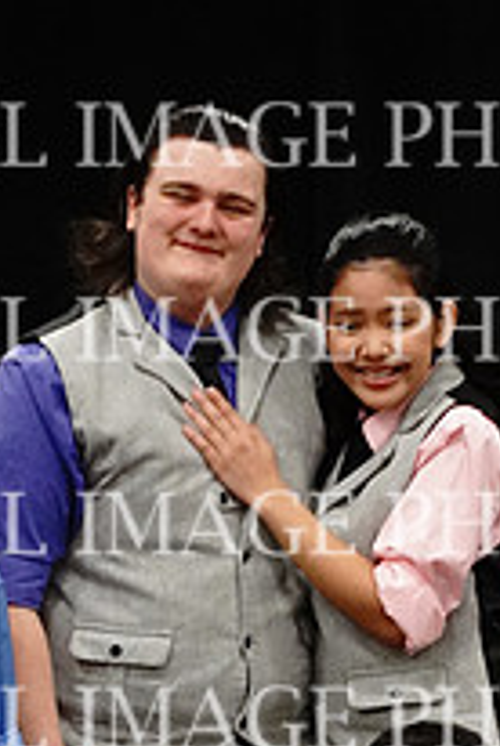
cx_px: 361
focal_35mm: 523
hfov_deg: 2.6
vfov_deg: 3.9
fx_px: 10859
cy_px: 1010
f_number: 6.3
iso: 8000
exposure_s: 1/125
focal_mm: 124
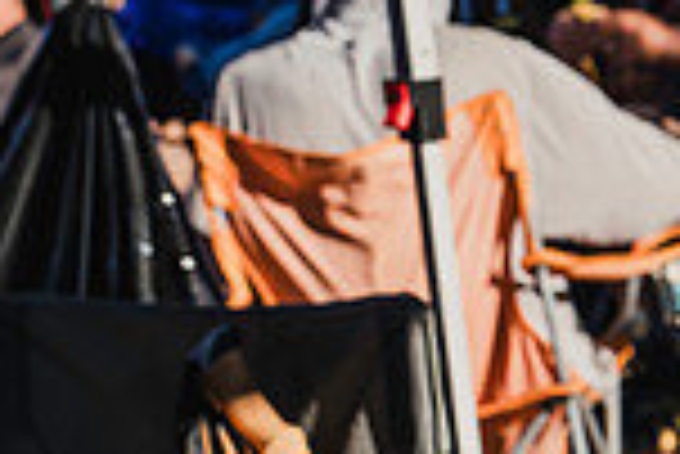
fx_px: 3195
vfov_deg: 8.0
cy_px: 672
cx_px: 1121
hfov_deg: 11.5
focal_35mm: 169
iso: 100
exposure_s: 1/400
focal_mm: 44
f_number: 5.6
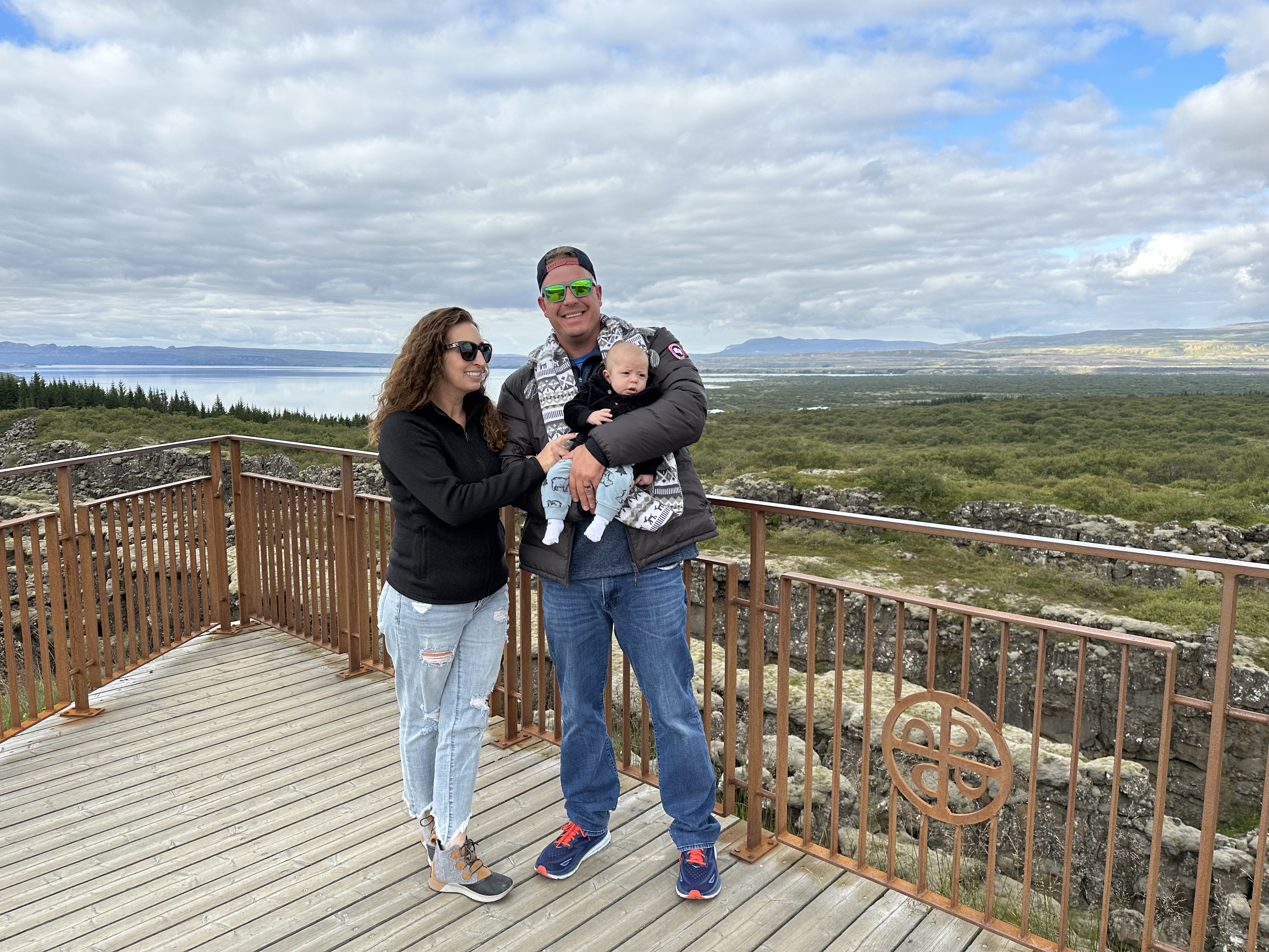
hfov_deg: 71.6
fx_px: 880
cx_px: 634
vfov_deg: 56.8
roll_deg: -0.1
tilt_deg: -8.9
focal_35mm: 24
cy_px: 476
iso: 80
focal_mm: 6.86
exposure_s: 1/2660
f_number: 1.78
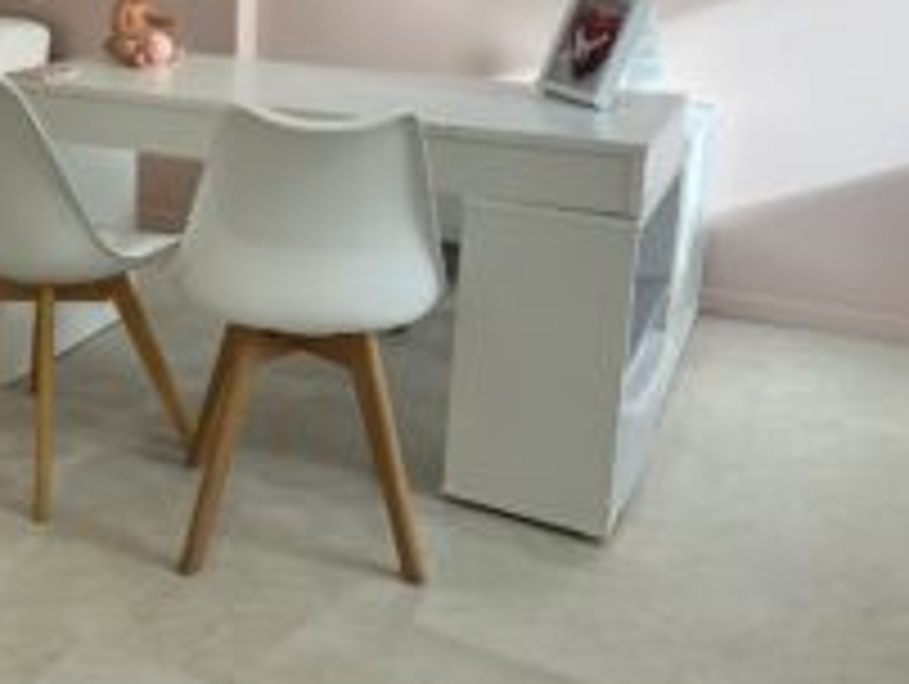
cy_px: 119
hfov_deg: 40.0
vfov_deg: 31.3
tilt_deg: -11.1
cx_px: 158
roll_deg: -0.5
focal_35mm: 45
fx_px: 1183
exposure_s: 1/121
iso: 80
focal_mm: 5.1
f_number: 1.6
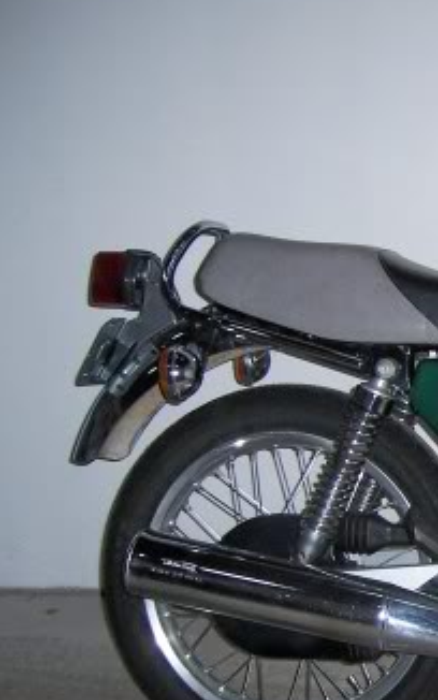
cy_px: 483
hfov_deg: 15.8
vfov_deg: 27.3
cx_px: 683
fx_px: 1431
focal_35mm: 75
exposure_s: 1/60
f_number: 3
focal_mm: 6
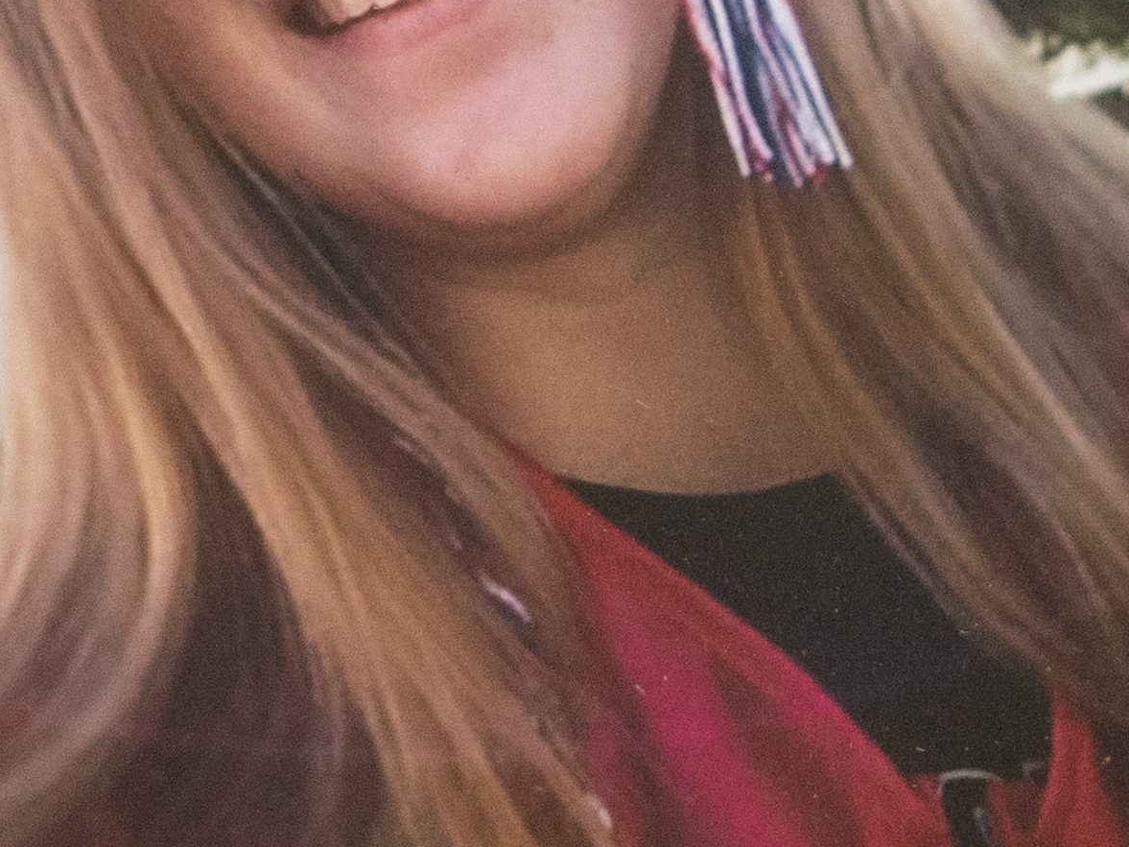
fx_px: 30205
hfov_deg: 2.1
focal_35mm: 926
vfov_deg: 1.6
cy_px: -143
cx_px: 730
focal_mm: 189
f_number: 2.8
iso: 1250
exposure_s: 1/400
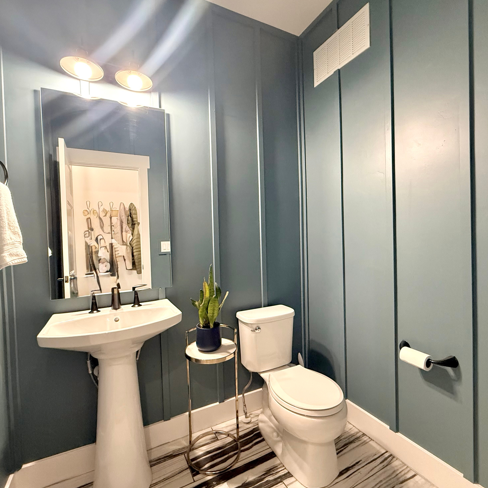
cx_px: 242
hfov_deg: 84.0
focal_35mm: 17
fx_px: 271
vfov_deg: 84.0
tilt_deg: -0.5
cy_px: 245
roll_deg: +1.5
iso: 640
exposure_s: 1/60
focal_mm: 2.22
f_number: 2.2
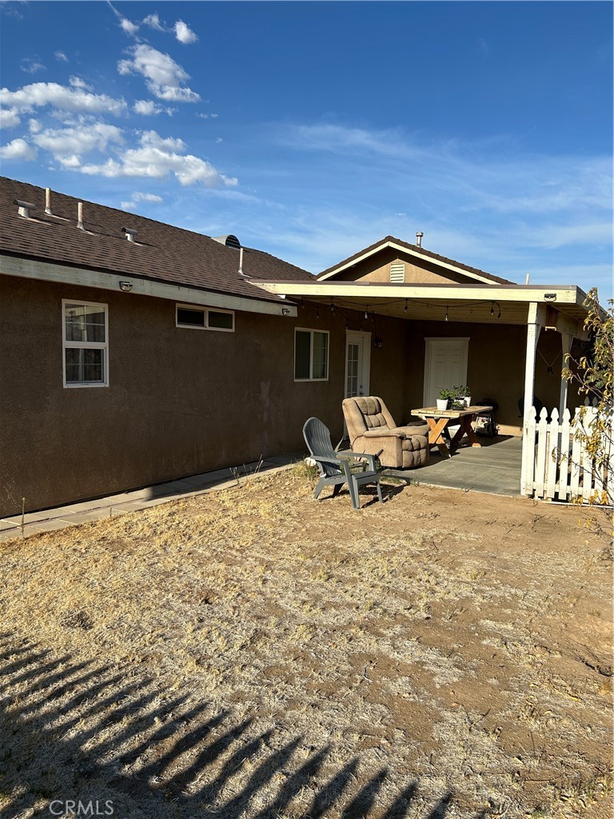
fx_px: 615
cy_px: 410
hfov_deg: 53.1
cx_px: 307
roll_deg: -2.1
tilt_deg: -4.8
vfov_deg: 67.3
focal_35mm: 26
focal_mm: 5.7
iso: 50
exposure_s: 1/4630
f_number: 1.5
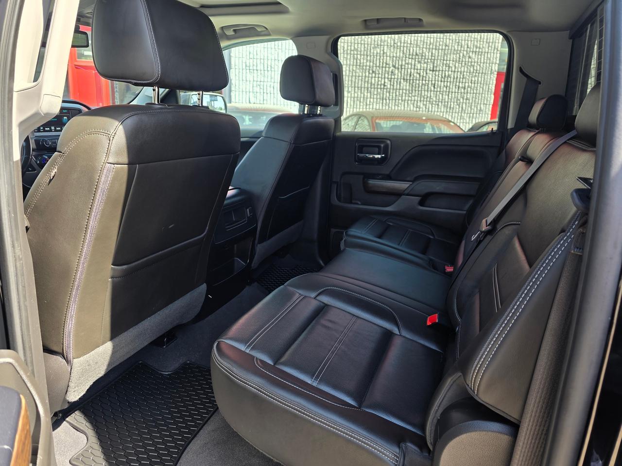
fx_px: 413
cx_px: 311
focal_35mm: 23
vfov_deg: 58.9
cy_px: 233
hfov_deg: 73.9
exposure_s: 1/120
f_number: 1.7
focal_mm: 6.3
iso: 40
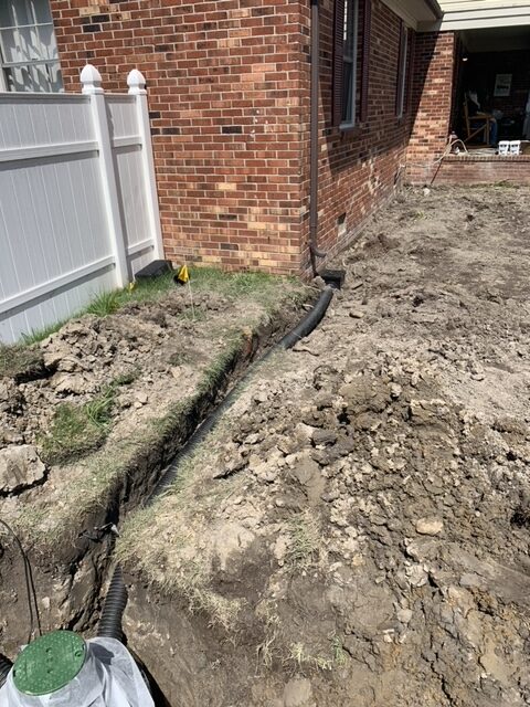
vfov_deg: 67.3
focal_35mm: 26
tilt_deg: -23.6
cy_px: 354
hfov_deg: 53.1
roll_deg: +3.3
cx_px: 265
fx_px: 531
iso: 25
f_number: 1.8
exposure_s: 1/2364
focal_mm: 4.25
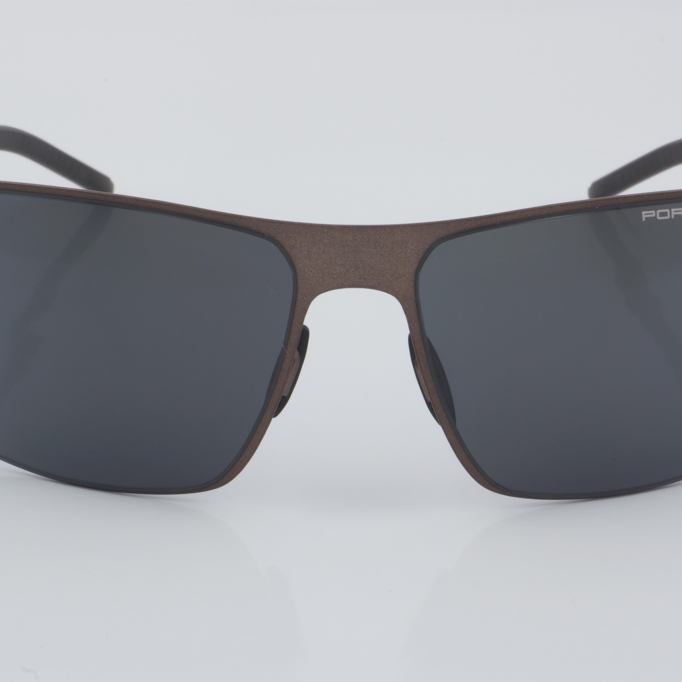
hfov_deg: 16.5
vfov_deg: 16.5
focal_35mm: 106
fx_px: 2355
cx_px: 354
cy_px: 342
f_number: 32
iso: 100
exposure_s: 1/4
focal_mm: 55
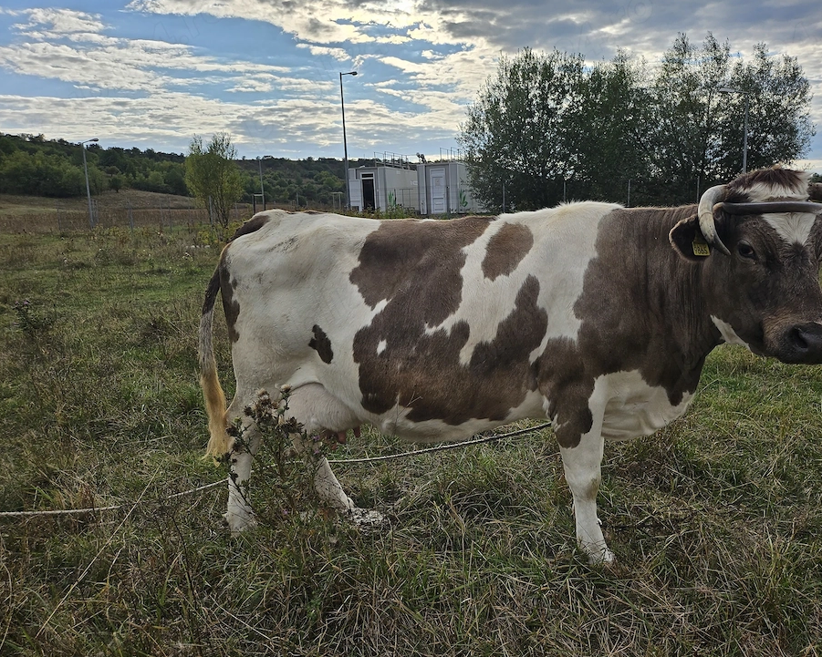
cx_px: 448
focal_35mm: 26
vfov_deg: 54.9
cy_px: 316
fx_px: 633
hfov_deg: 65.9
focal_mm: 5
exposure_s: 1/3579
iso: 50
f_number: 1.8
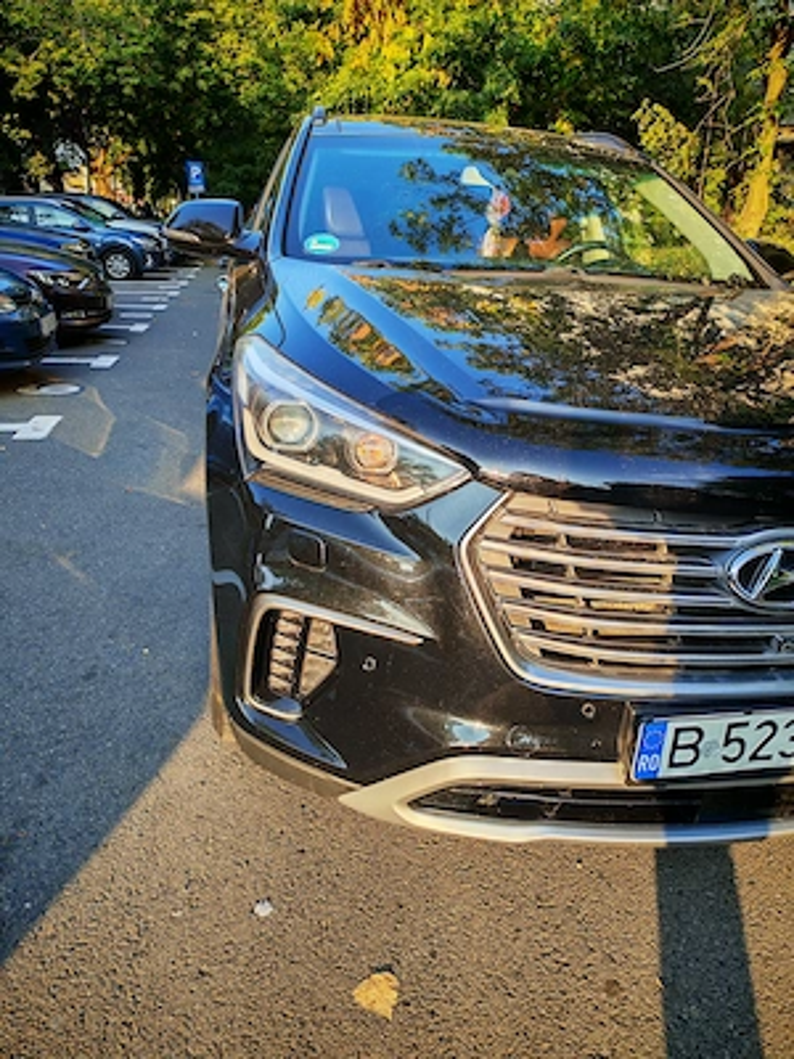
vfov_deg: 65.3
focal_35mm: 27
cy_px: 530
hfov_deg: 51.4
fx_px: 826
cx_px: 397
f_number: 1.9
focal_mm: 6.12
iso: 50
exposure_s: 1/220
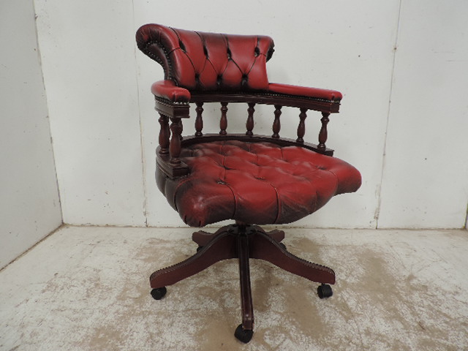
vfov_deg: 56.8
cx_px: 234
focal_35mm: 24
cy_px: 176
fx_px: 324
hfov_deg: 71.6
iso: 140
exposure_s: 1/30
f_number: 3
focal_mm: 4.3
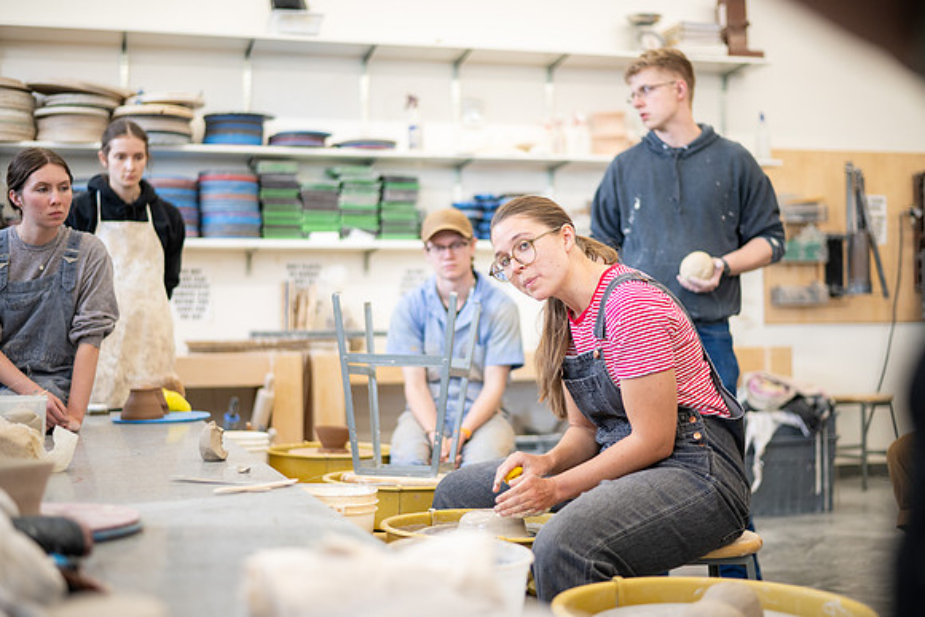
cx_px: 462
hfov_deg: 39.6
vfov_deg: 27.0
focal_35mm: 50
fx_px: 1285
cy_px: 308
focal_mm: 50
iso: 400
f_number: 1.8
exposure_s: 1/250
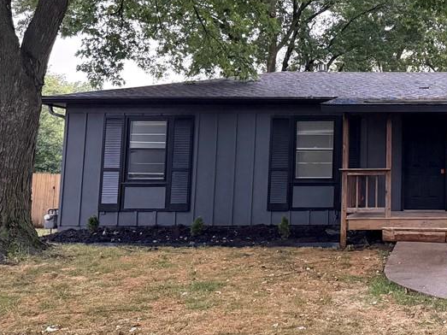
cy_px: 114
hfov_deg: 36.9
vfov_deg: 30.7
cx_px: 432
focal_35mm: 47
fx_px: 607
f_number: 1.78
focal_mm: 6.76
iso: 800
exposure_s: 1/55.2
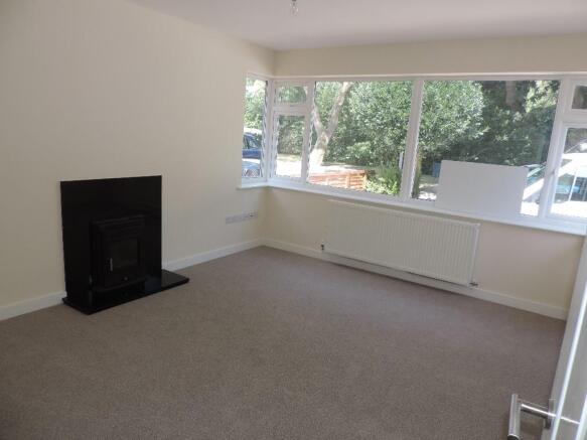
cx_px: 294
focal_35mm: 24
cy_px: 220
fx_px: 407
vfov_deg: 56.8
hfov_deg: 71.6
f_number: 3
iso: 80
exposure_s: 1/80
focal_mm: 4.3
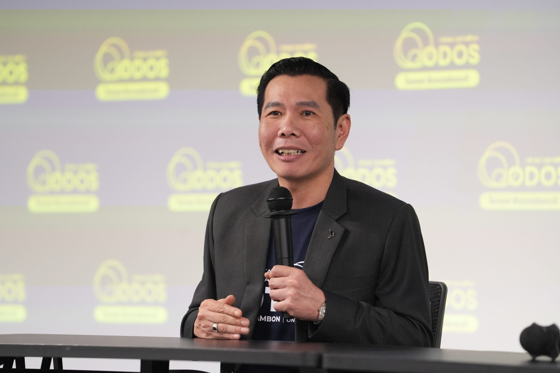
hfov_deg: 10.3
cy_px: 186
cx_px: 280
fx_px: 3111
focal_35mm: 200
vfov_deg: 6.9
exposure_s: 1/100
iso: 3200
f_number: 4
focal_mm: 200
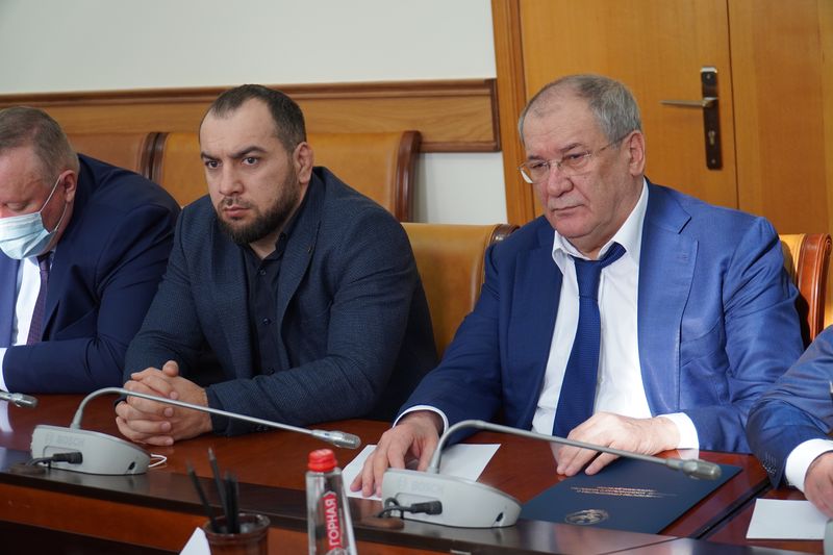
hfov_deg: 30.5
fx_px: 1527
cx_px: 416
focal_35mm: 66
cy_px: 278
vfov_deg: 20.6
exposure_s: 1/160
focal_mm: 44
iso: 640
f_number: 4
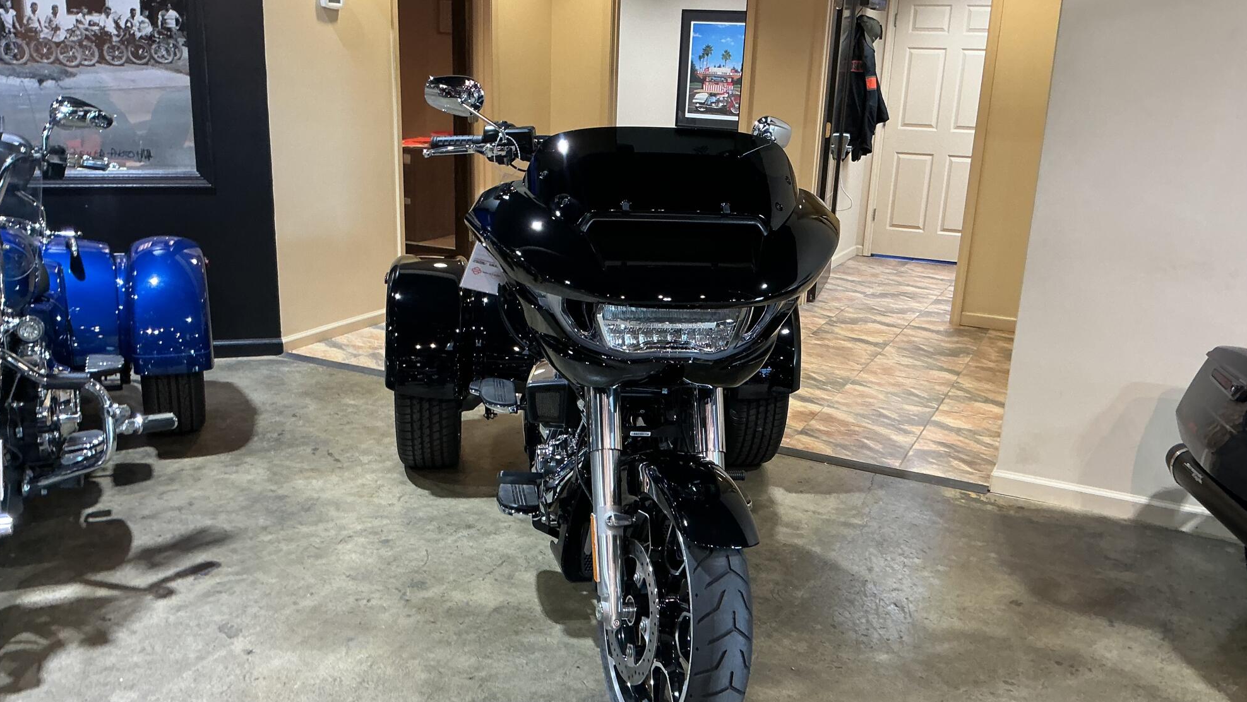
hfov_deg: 61.0
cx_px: 624
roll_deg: -2.3
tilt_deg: -15.7
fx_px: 1058
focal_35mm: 32
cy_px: 382
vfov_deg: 36.7
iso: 100
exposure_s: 1/50
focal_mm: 3
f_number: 1.8
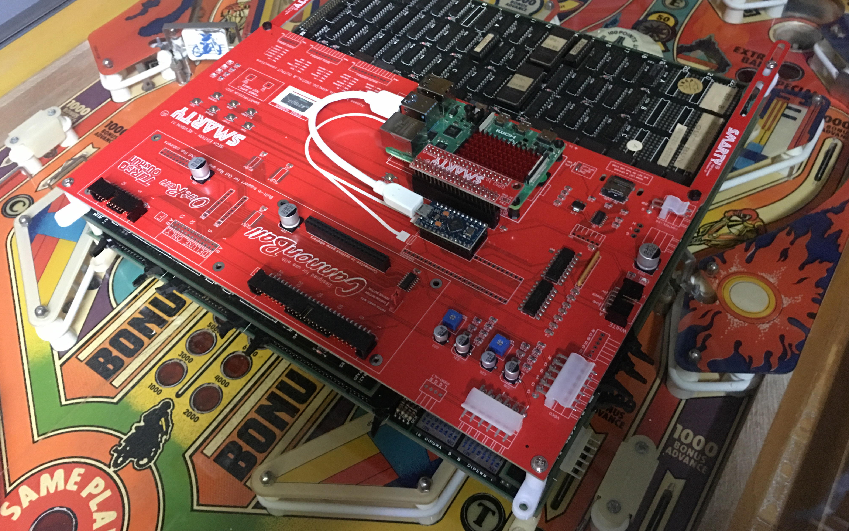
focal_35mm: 31
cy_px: 223
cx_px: 423
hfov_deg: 61.2
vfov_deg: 40.5
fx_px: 717
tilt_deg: -47.8
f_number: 2.2
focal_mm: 4.15
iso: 200
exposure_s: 1/4
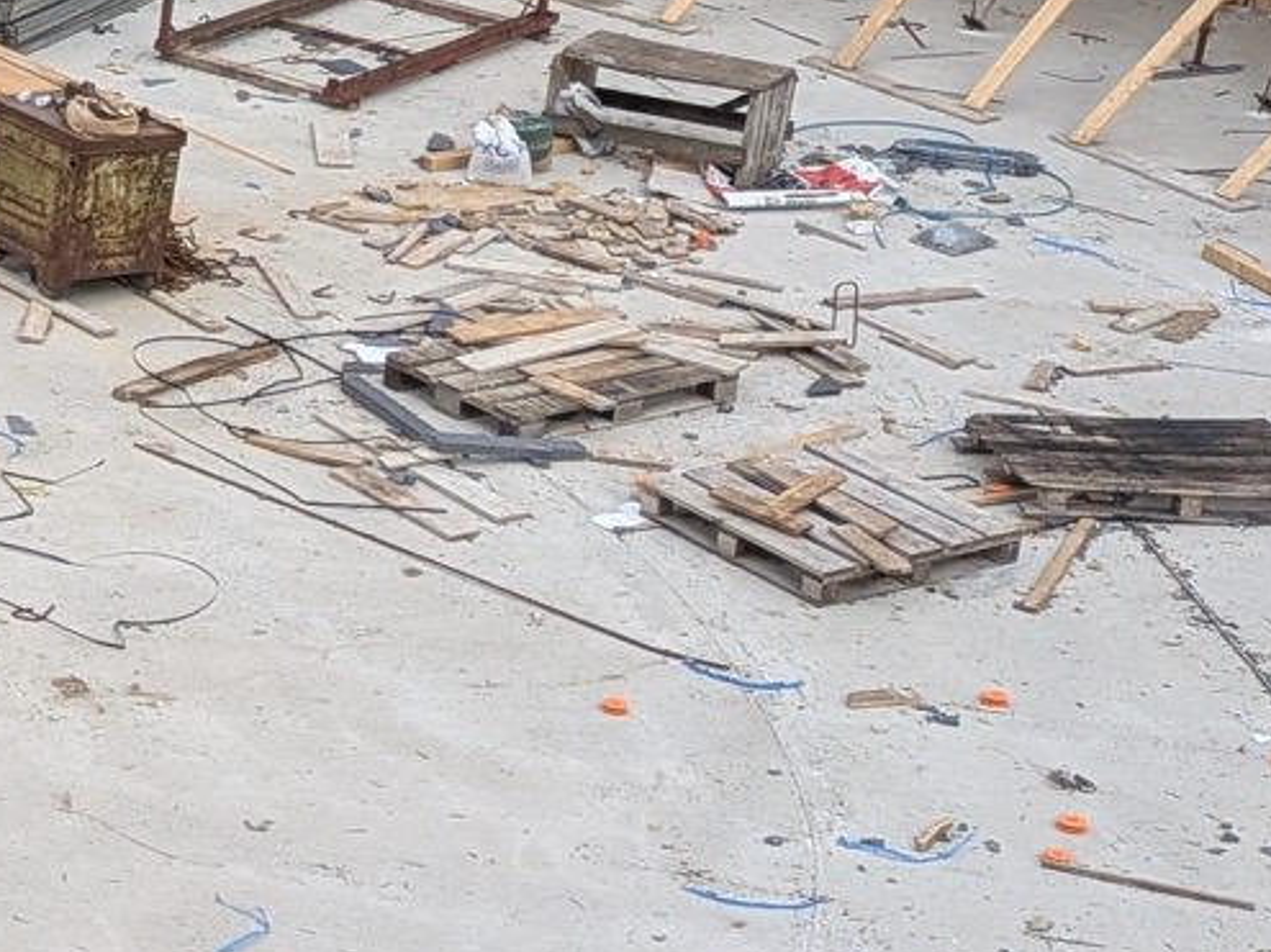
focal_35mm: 97
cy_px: 223
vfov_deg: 15.2
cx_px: -1204
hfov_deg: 16.1
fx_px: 3561
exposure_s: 1/1692
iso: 46
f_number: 1.7
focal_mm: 4.53
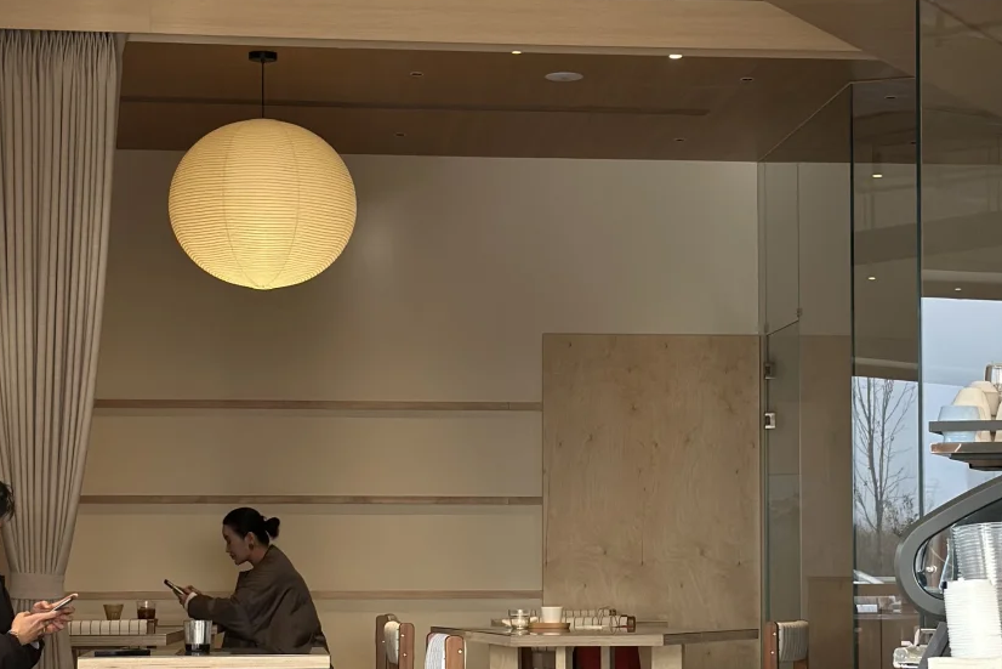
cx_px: 559
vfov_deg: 15.7
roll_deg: +0.0
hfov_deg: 23.4
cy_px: 419
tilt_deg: +3.5
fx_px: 2422
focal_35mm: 87
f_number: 1.78
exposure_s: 1/204
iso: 80
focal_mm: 6.86
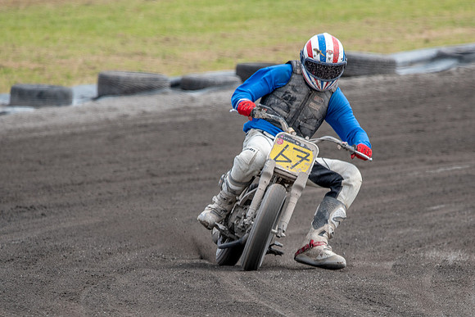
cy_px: 219
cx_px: 290
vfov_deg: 1.7
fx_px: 10844
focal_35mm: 822
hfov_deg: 2.5
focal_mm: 500
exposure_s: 1/400
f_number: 7.1
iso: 200
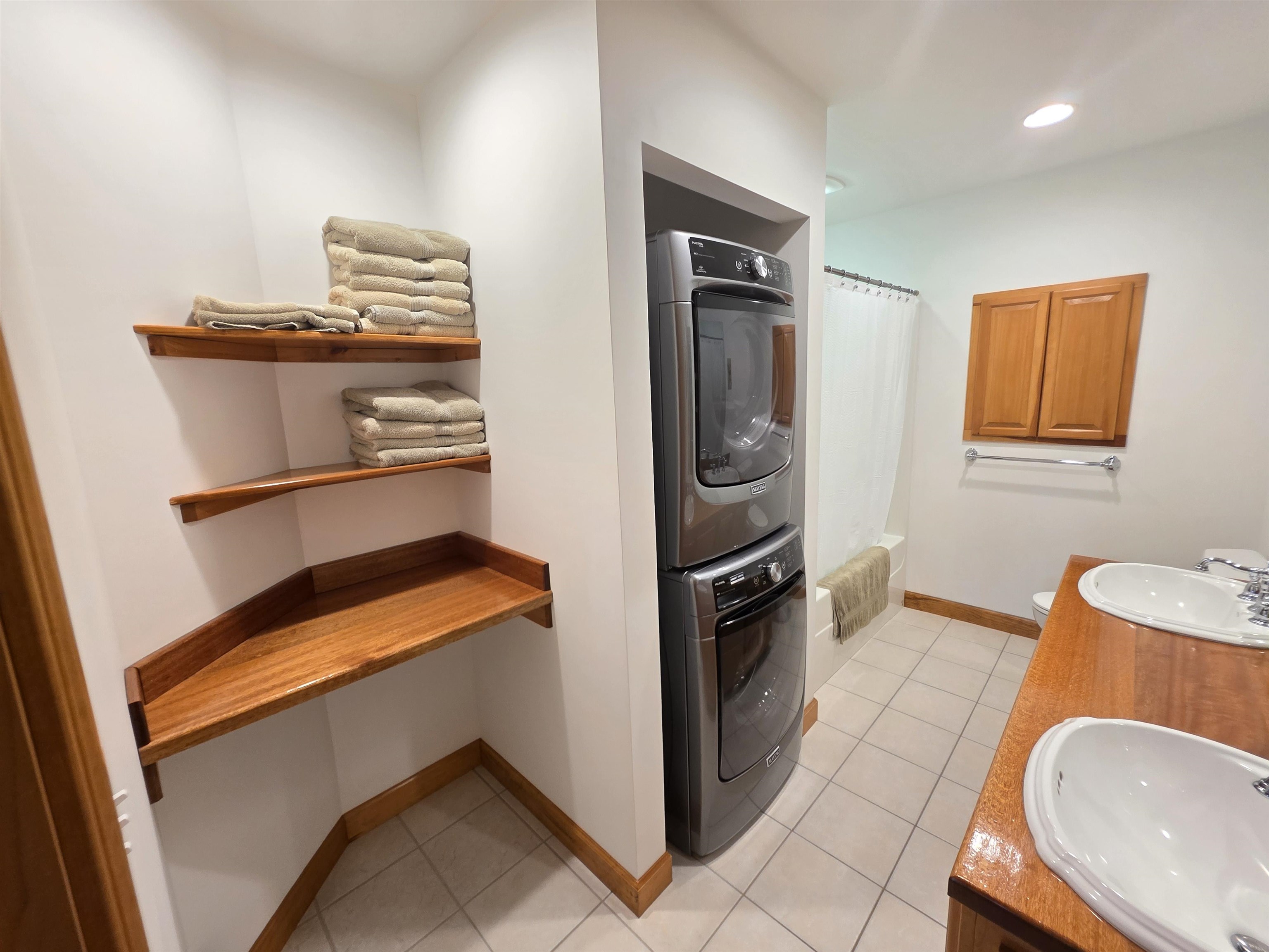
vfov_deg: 89.9
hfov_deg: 106.2
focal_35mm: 13
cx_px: 634
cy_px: 476
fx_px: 477
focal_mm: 2.2
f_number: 1.9
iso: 160
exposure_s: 1/60
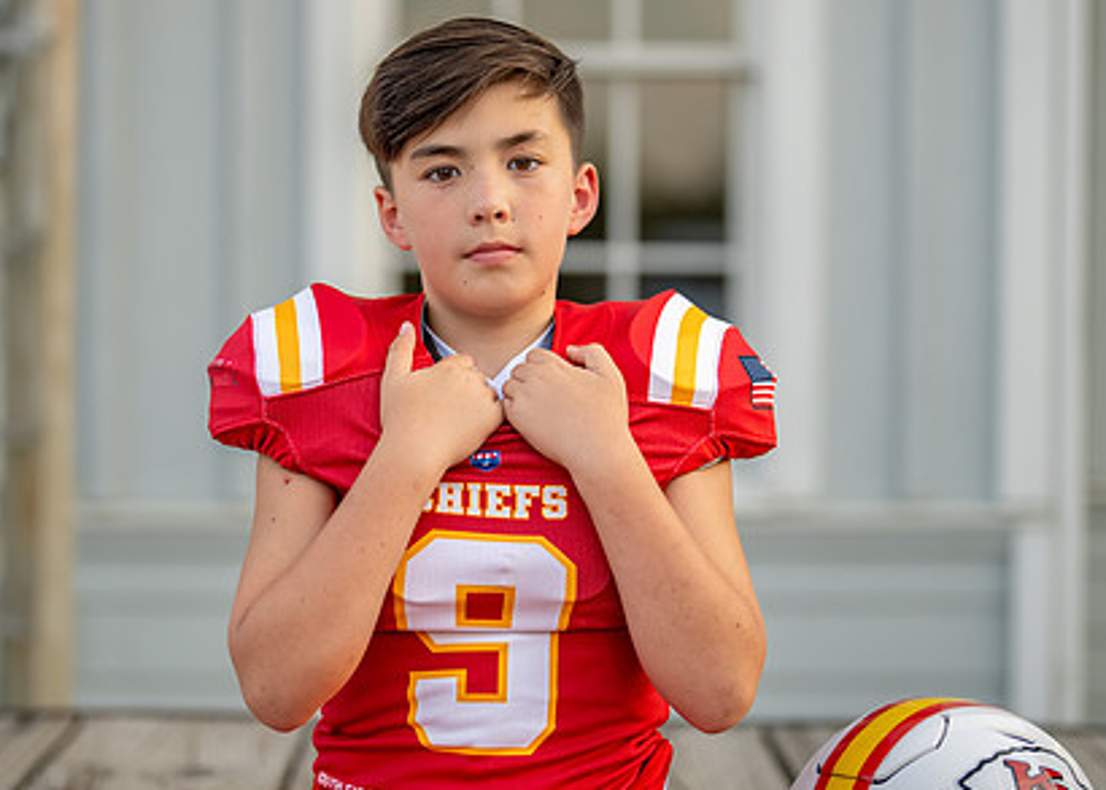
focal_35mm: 81
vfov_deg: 17.7
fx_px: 2545
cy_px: 381
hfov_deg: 24.5
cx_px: 495
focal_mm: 50
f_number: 1.2
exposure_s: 1/2500
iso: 200
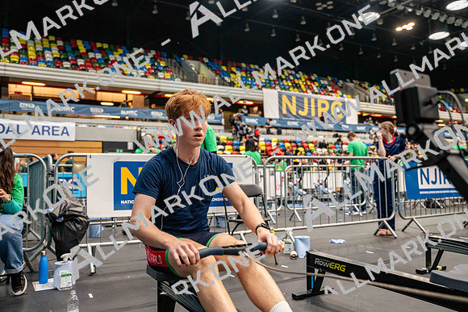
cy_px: 156
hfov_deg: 60.3
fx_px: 403
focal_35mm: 31
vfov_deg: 42.3
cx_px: 234
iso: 2000
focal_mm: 31
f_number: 2.8
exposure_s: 1/200
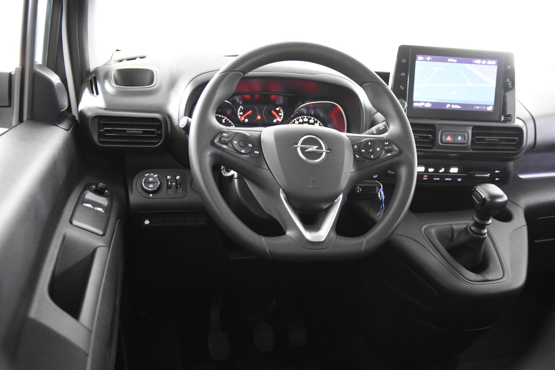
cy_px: 185
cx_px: 278
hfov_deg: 53.1
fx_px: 555
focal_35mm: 36
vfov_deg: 36.9
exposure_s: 1/40
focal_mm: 24
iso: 5600
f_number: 3
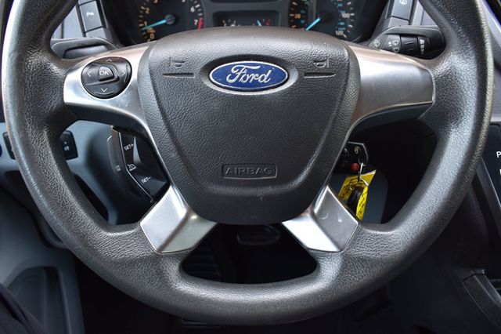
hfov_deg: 62.0
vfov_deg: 43.6
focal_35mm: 30
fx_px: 417
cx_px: 250
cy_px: 167
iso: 400
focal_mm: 20
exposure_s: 1/20
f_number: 6.3
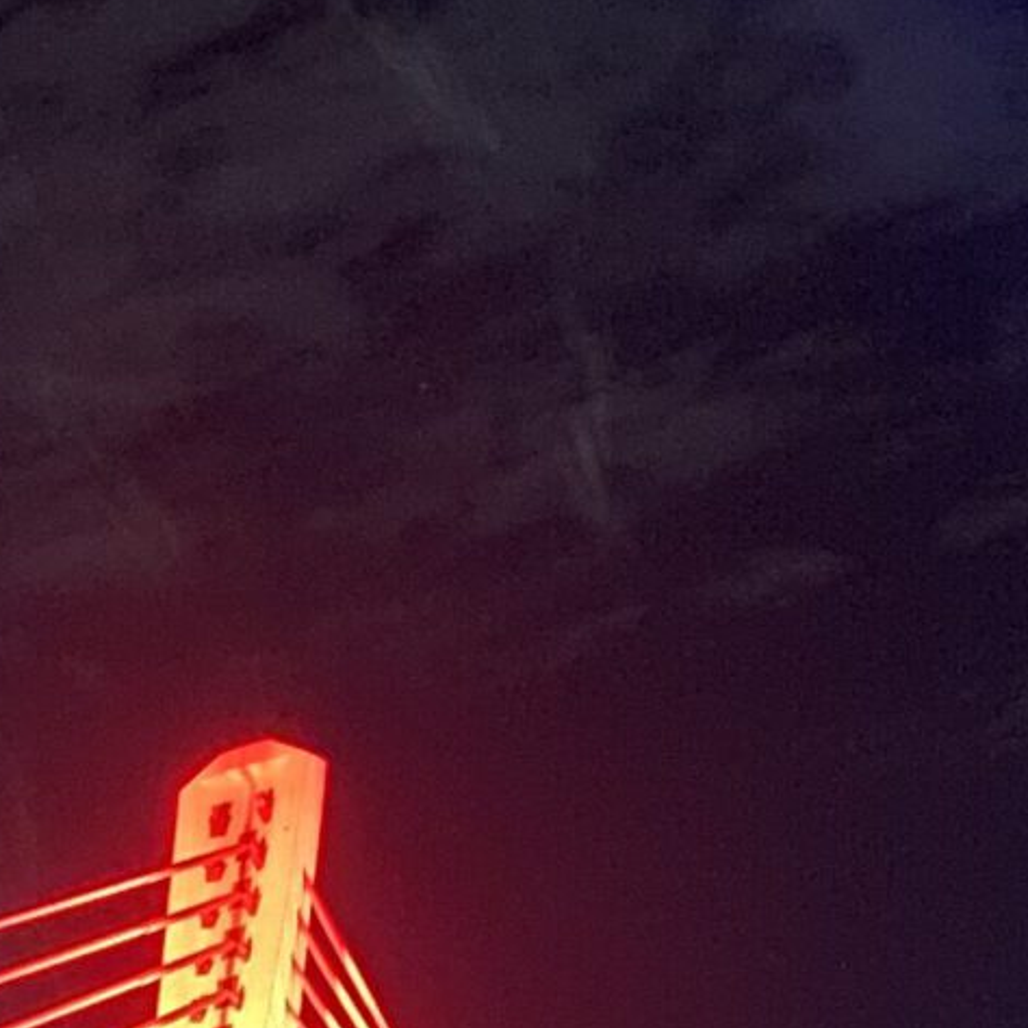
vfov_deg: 12.8
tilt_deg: +5.3
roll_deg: +0.3
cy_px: 1839
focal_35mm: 124
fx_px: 4166
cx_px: -622
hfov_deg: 13.1
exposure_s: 1/2
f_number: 1.8
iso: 320
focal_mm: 4.25
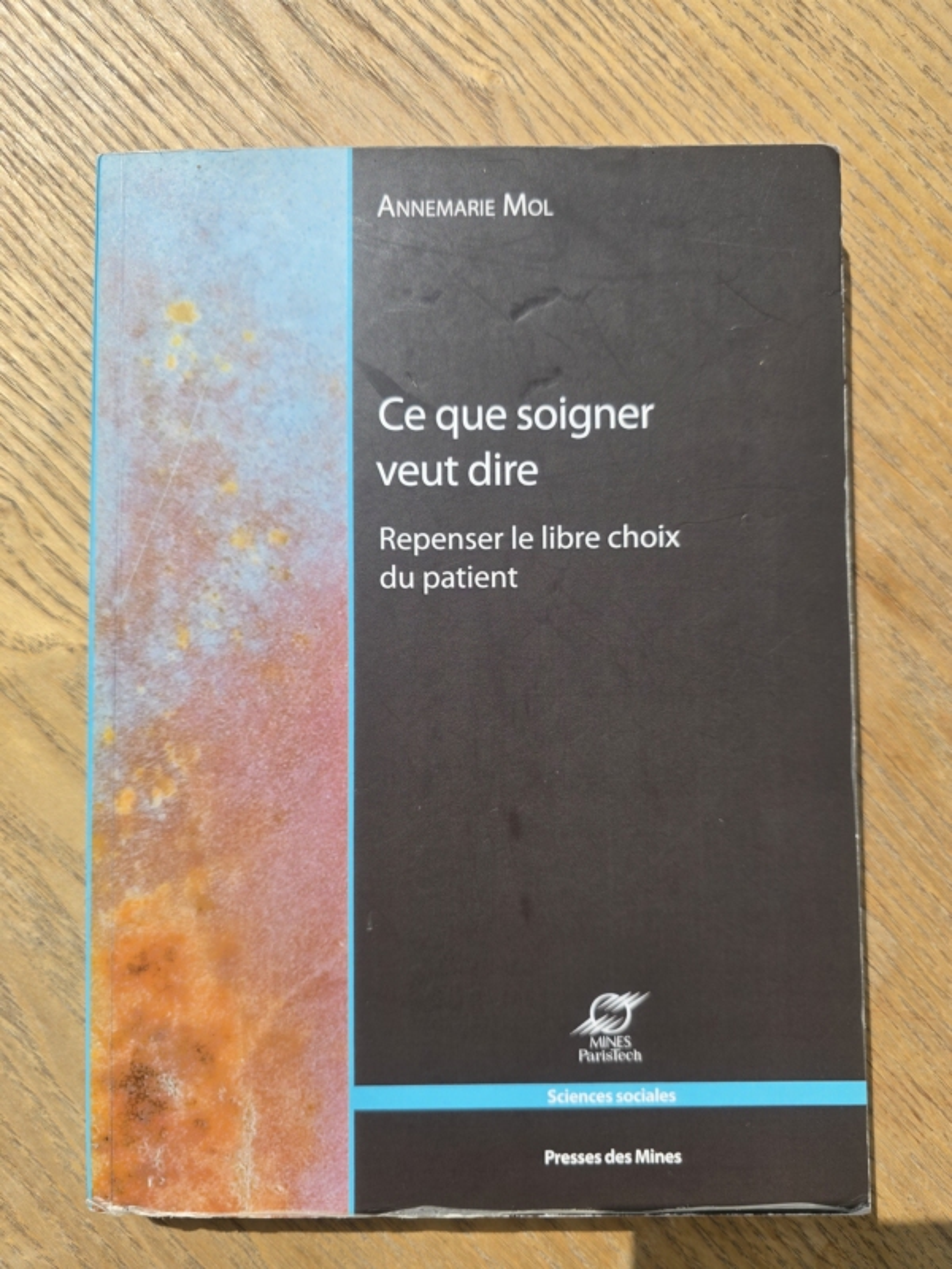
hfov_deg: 58.9
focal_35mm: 23
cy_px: 634
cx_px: 476
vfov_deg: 73.9
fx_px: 843
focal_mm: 6.3
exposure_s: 1/1321
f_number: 1.7
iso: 12
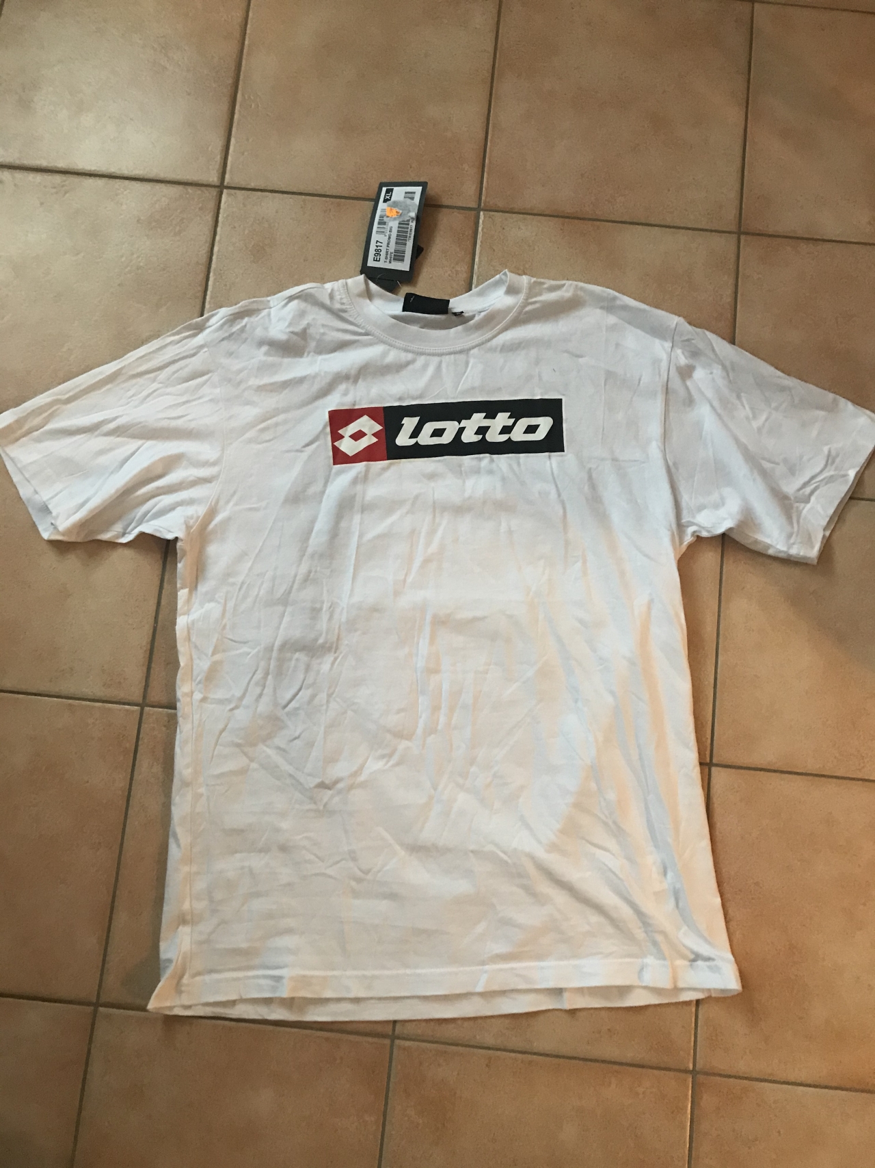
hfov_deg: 49.7
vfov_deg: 63.4
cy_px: 584
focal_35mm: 28
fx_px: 944
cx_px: 438
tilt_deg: -79.6
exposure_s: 1/11
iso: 100
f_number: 1.8
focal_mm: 3.99
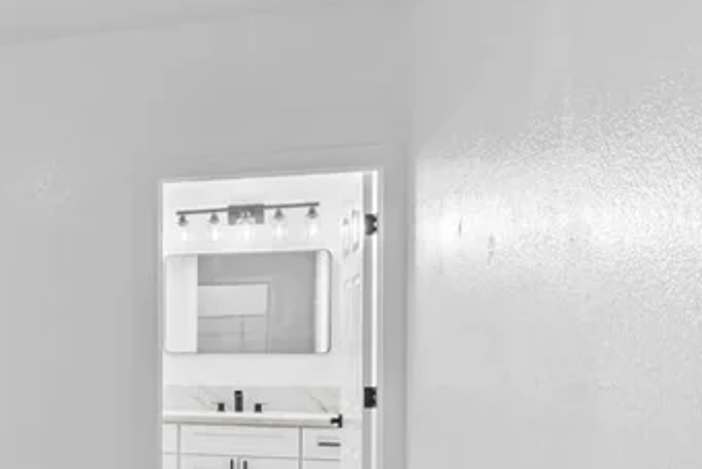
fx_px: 995
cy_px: 342
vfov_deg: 26.3
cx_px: -214
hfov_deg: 30.5
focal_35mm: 51
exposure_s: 1/1.67
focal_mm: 17
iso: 400
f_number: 8
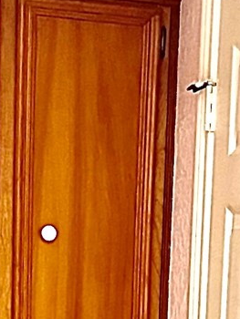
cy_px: 587
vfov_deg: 11.9
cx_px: 142
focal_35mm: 152
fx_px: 1403
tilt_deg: -11.3
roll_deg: -2.1
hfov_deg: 9.8
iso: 250
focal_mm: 5.1
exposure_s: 1/60
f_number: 1.6
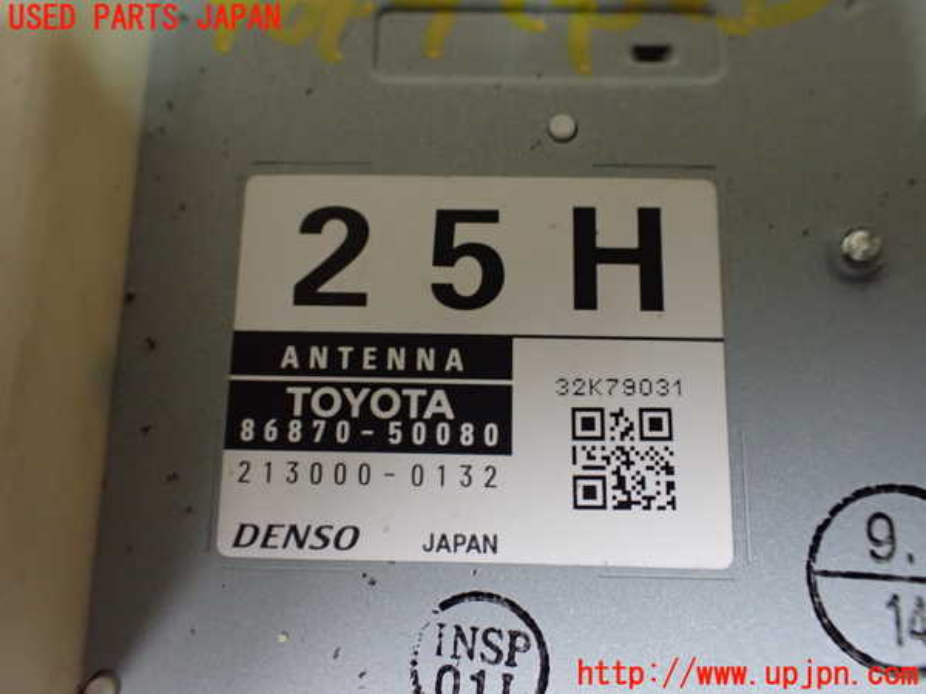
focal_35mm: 30
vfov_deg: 46.8
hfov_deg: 60.0
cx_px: 463
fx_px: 803
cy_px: 347
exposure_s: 1/60
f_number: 2.3
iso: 800
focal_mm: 5.4
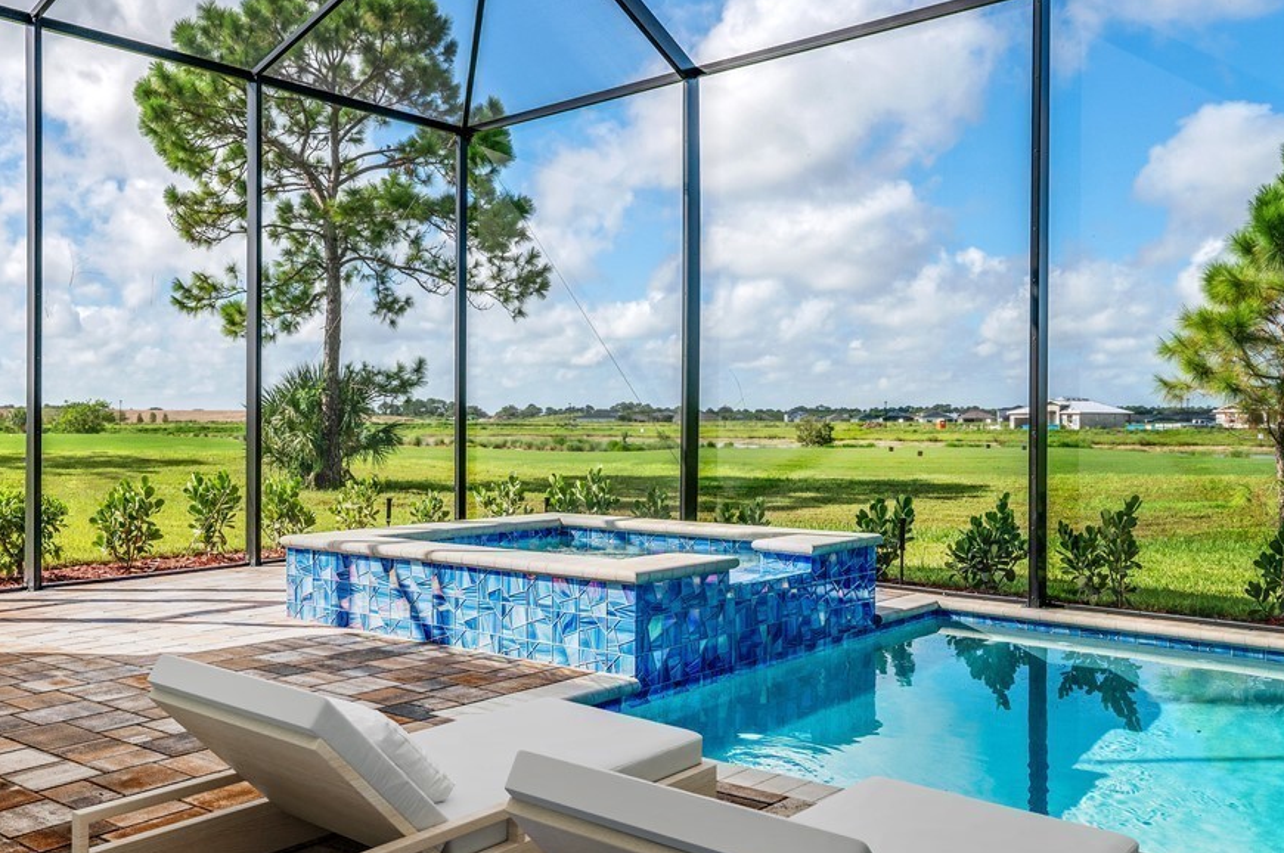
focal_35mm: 35
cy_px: 410
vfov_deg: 37.8
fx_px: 1247
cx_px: 492
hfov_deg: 54.0
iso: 320
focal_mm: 28
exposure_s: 1/500
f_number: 10
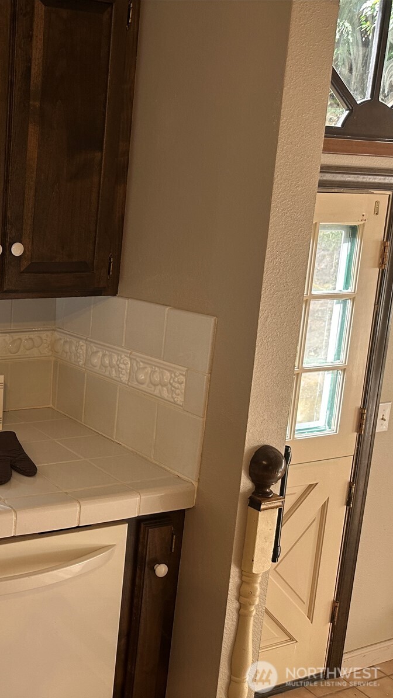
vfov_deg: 56.6
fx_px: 649
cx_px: -70
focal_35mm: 35
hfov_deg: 29.4
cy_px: 350
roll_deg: -0.6
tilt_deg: -12.0
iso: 160
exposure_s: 1/120
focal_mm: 6.86
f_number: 1.78
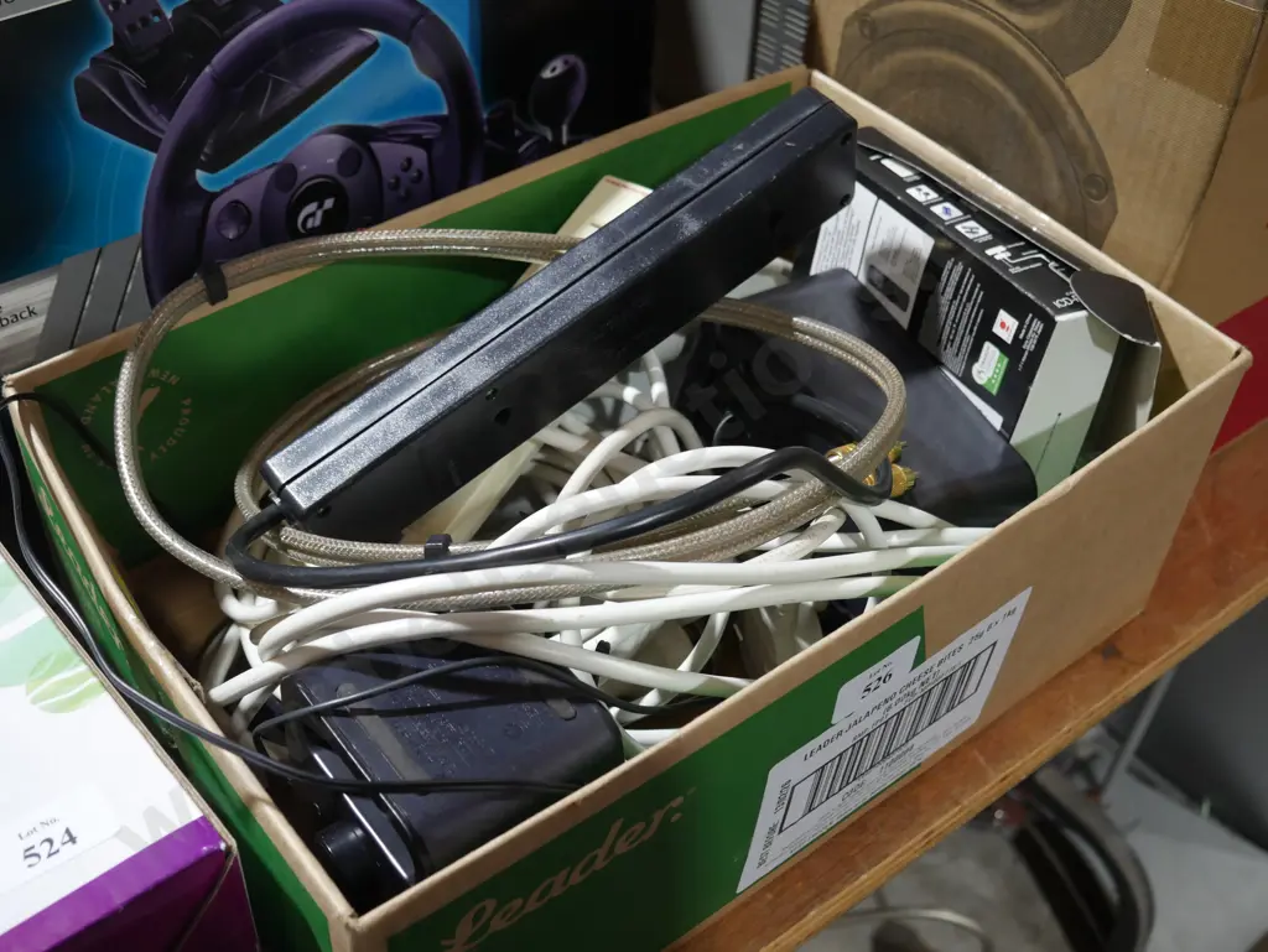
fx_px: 1466
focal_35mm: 40
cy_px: 476
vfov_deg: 36.0
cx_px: 634
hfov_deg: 46.8
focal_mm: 20
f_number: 4.5
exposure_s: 1/60
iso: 640
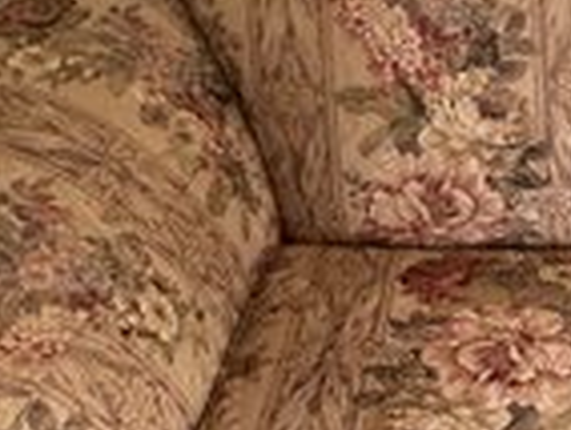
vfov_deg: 21.0
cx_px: 665
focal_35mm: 70
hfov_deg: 25.2
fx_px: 1157
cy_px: 255
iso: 100
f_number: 1.8
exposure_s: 1/60
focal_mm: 3
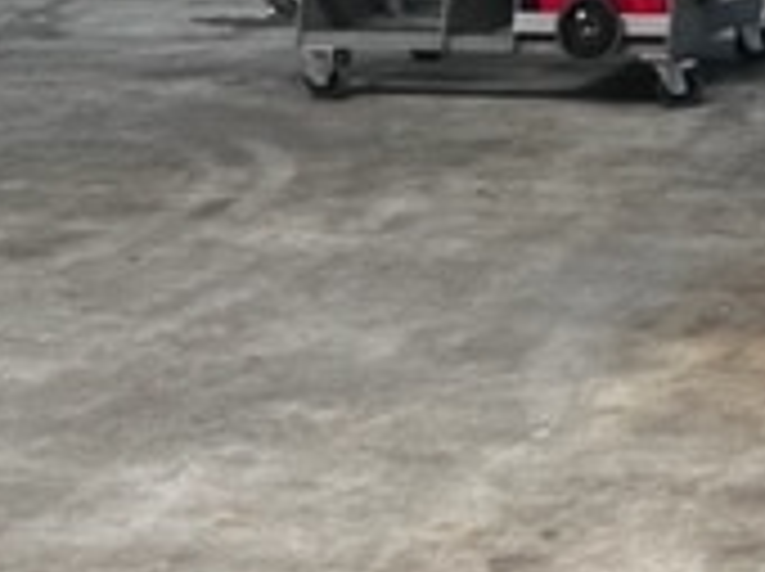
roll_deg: +1.7
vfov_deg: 14.5
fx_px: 2163
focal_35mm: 98
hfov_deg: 17.3
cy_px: -126
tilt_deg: -8.4
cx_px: 1269
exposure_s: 1/100
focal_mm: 5.7
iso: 50
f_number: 1.5
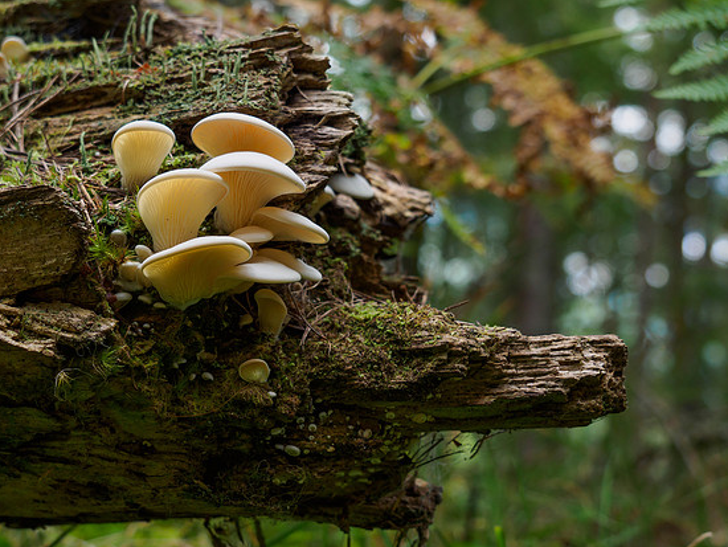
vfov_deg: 16.8
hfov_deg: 22.2
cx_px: 291
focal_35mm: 88
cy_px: 274
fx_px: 1852
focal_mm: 34
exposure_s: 1/25
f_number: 5.1
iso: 200
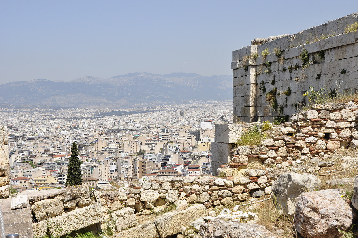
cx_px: 179
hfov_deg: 29.3
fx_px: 685
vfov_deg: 19.7
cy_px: 119
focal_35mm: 69
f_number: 10
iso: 200
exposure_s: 1/320
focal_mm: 46
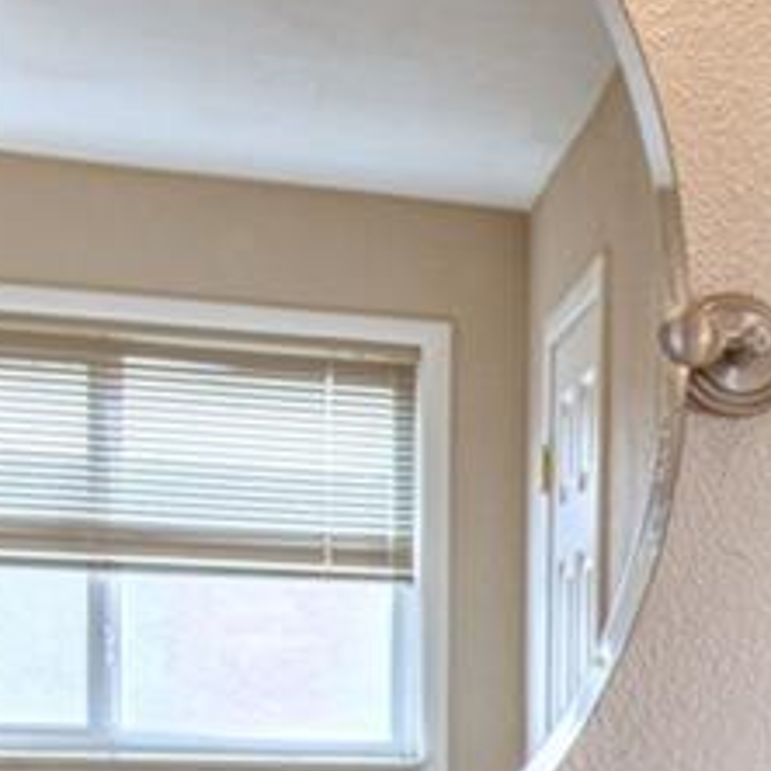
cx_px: 1754
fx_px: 2469
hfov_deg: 13.7
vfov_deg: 17.1
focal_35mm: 98
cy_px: 877
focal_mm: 16
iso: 500
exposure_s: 1/160
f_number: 4
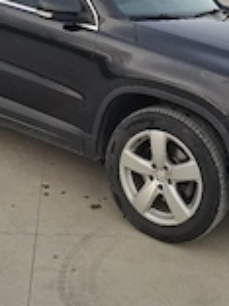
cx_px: 102
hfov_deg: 24.8
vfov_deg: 30.2
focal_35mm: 59
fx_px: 520
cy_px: -8
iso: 50
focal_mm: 5.54
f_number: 1.8
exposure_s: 1/417
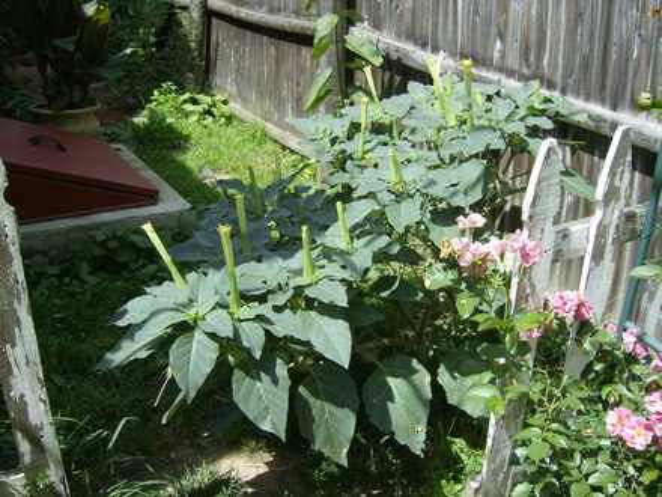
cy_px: 248
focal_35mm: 36
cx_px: 331
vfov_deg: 39.7
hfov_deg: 51.4
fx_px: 688
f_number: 4.7
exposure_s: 1/254
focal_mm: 6
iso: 100
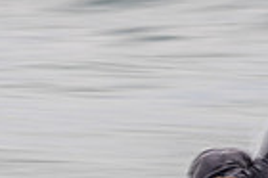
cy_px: 229
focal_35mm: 2070
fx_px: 15392
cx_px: 134
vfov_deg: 0.7
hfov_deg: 1.0
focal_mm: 500
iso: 64
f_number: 16
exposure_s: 1/20
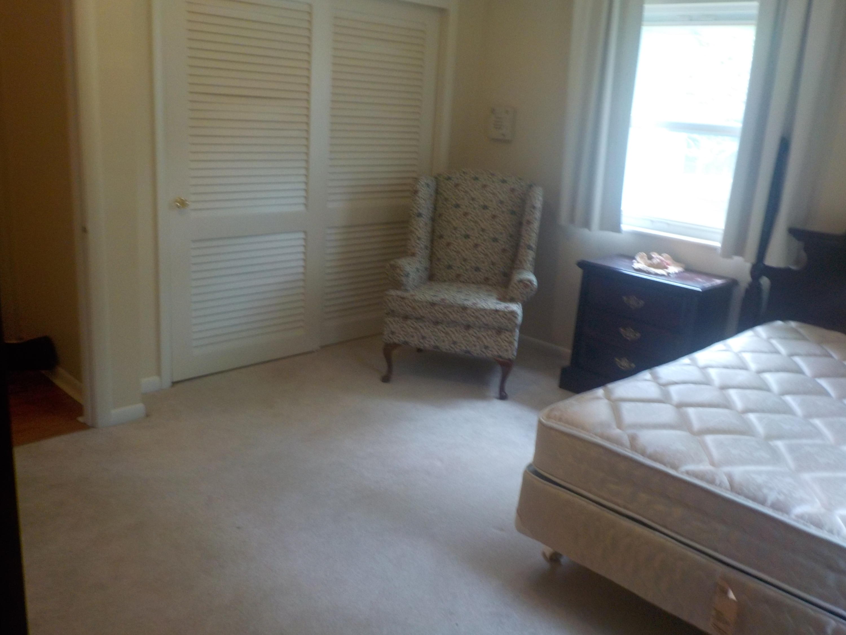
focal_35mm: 30
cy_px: 318
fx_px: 733
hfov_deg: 60.0
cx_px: 423
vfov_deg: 46.8
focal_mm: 4.1
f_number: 3.3
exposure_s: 1/30
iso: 200
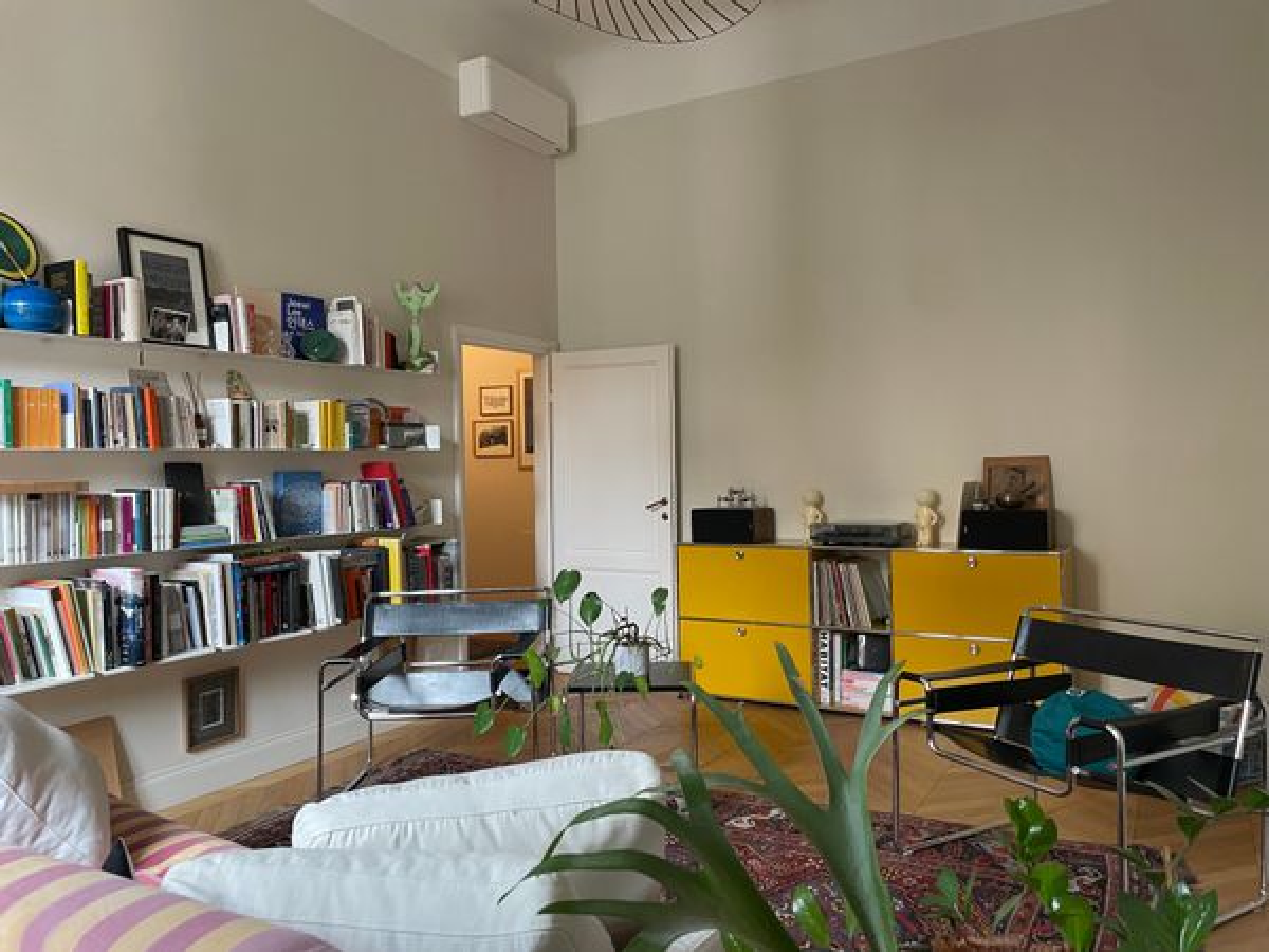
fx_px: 953
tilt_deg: -0.3
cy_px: 476
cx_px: 634
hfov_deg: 67.3
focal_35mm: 26
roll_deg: +1.3
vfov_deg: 53.1
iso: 125
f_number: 1.6
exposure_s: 1/61
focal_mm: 4.2
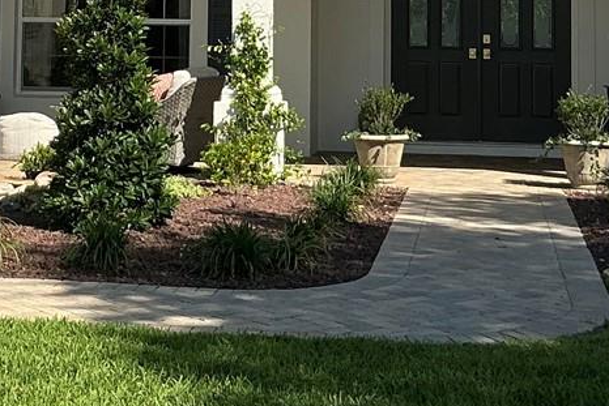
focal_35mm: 100
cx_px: 159
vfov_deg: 13.3
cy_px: -76
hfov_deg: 20.3
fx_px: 1692
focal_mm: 3
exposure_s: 1/1730
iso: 25
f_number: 1.8
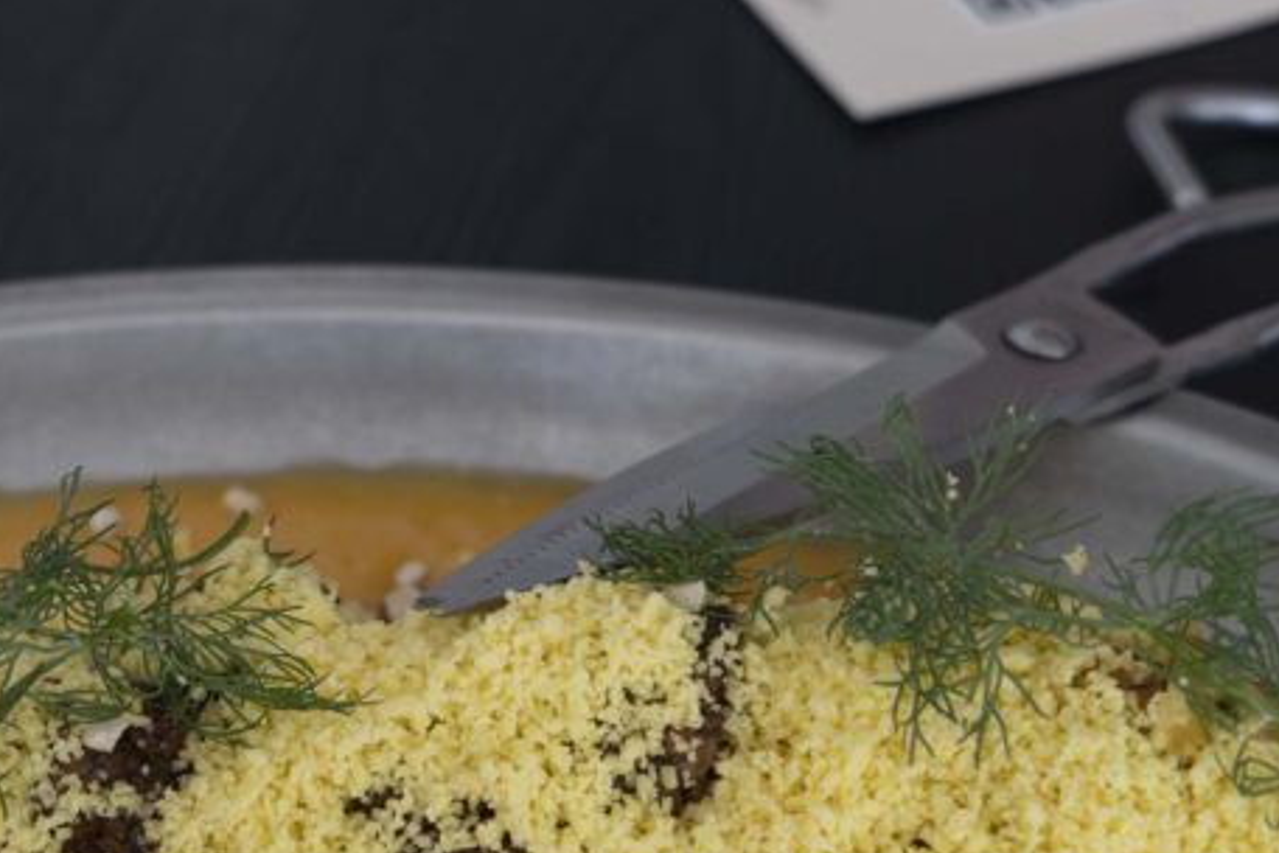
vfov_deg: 13.5
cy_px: 680
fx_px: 3588
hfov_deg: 20.2
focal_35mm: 101
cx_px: 474
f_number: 5.6
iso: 250
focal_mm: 45
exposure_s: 1/60
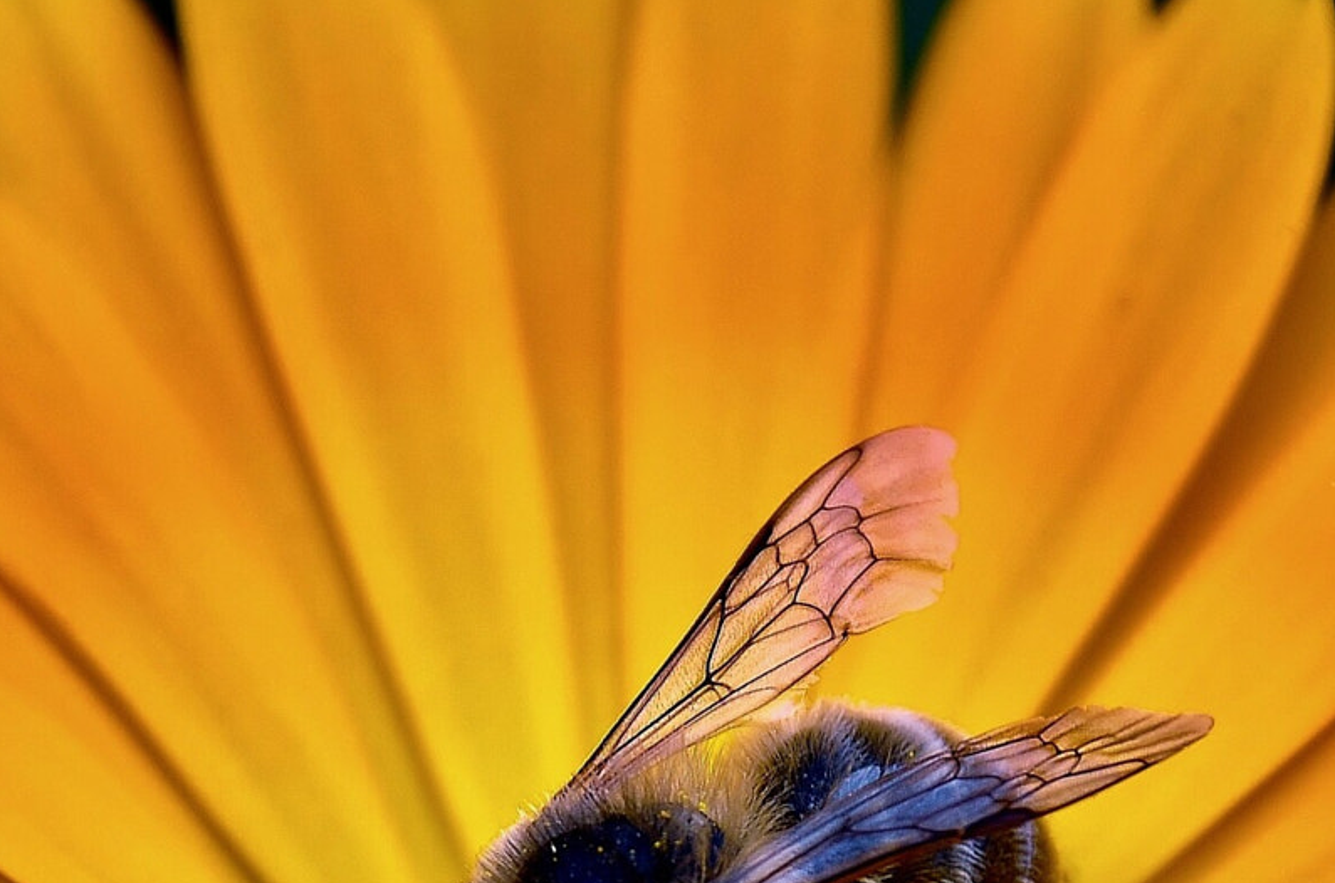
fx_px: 27931
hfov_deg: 2.7
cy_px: 695
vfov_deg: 1.8
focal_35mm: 755
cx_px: 542
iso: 110
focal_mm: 250
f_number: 6.3
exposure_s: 1/400
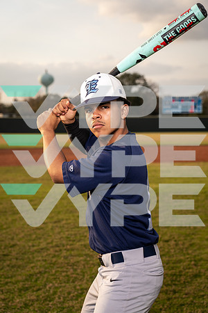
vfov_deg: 28.8
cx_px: 104
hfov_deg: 19.5
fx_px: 607
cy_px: 156
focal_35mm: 70
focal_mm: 70
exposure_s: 1/1000
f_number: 5
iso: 250
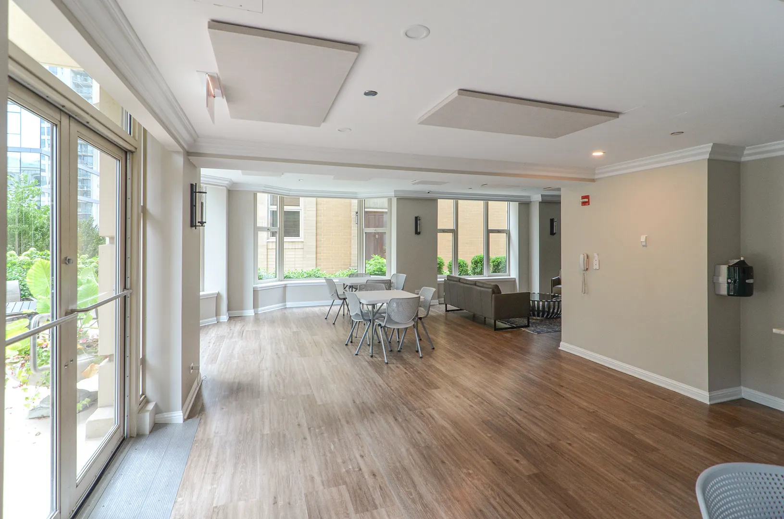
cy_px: 260
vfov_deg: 71.8
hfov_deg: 95.1
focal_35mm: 16
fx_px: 359
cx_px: 392
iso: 400
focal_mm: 11
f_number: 4.5
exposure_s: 1/80
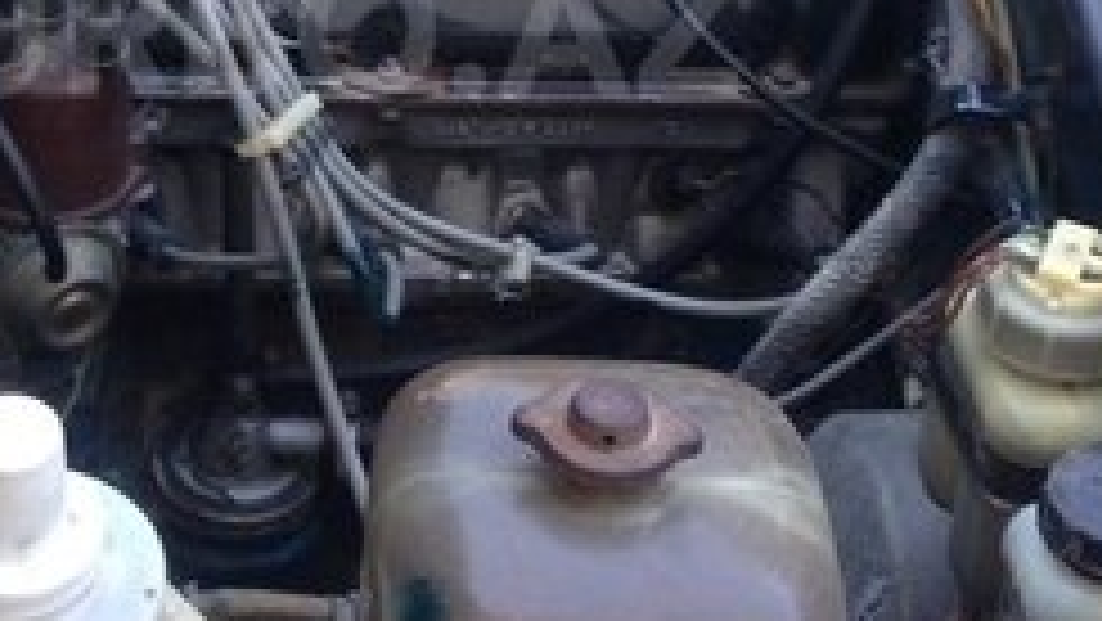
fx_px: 2835
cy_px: 29
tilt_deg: -33.4
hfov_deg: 21.8
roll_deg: -0.2
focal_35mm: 97
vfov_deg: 12.4
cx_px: 279
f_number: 2.4
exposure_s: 1/30
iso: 50
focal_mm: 4.12
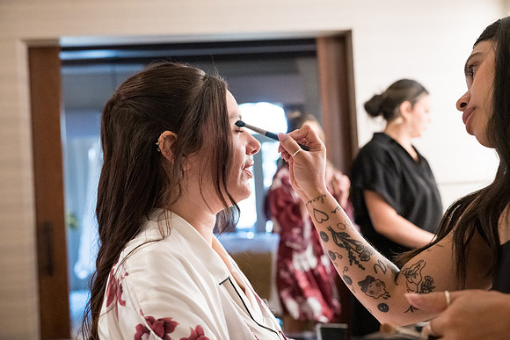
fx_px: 666
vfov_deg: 28.7
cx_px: 255
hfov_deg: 41.9
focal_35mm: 47
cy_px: 170
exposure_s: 1/320
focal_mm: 47
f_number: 4
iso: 5000
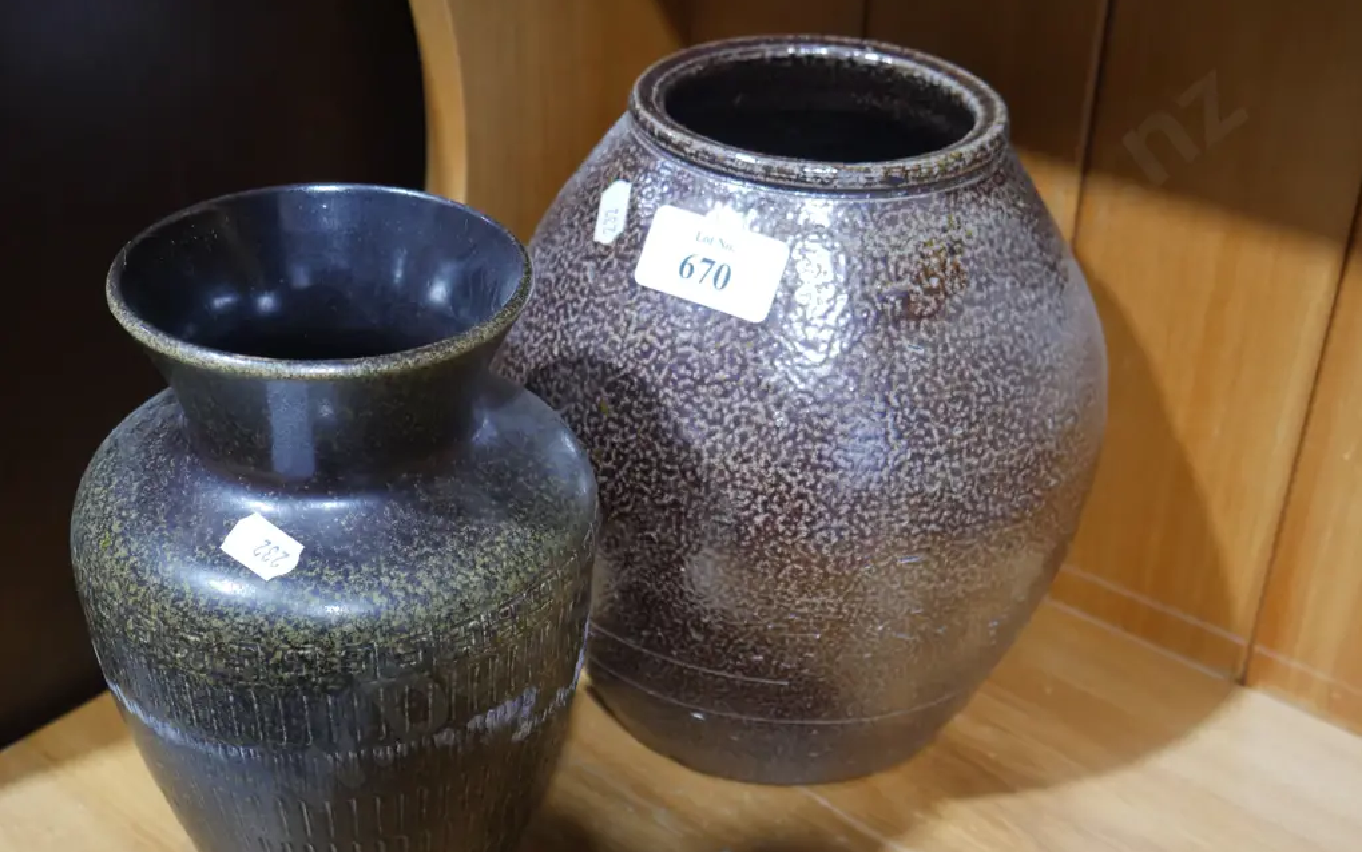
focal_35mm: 49
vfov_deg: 26.3
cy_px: 504
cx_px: 683
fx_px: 1819
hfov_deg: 41.1
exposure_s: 1/60
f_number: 5.1
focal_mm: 23
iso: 1250
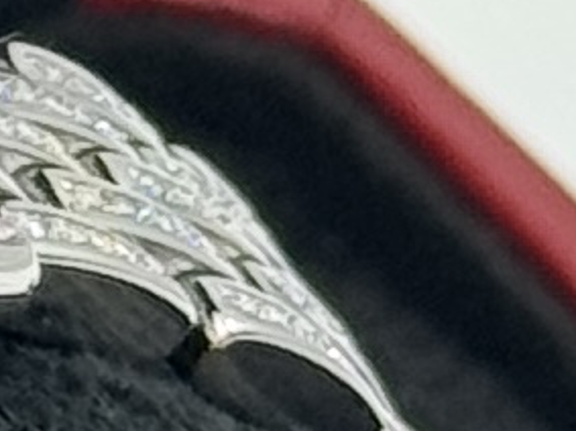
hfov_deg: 5.4
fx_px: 5921
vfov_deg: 4.2
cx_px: -838
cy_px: 251
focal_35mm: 356
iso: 50
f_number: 1.78
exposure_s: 1/125
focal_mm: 6.76
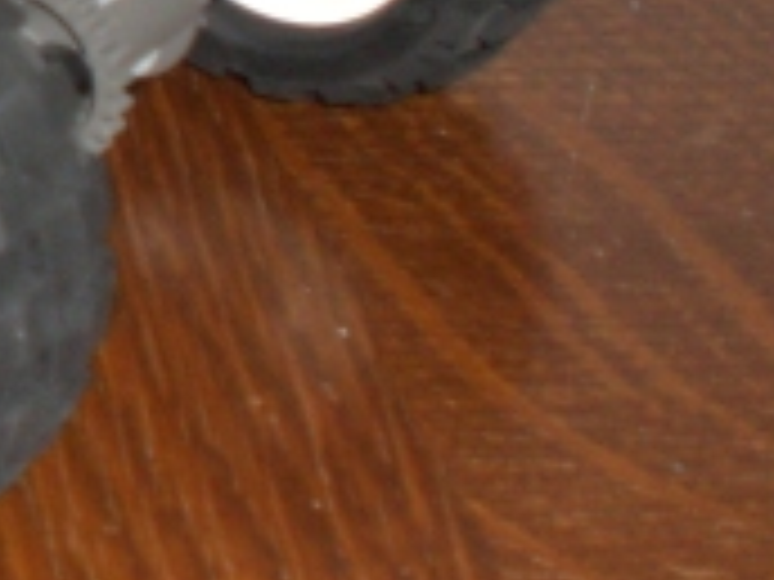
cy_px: -157
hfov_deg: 12.9
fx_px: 3153
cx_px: -531
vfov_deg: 10.3
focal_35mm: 141
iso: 200
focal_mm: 6.3
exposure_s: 1/60
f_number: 3.1
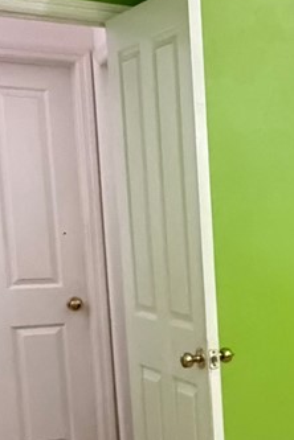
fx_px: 857
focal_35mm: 70
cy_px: 329
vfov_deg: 28.4
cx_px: 564
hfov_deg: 15.9
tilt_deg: -8.4
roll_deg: -0.5
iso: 800
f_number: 2.2
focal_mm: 2.22
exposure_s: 1/60
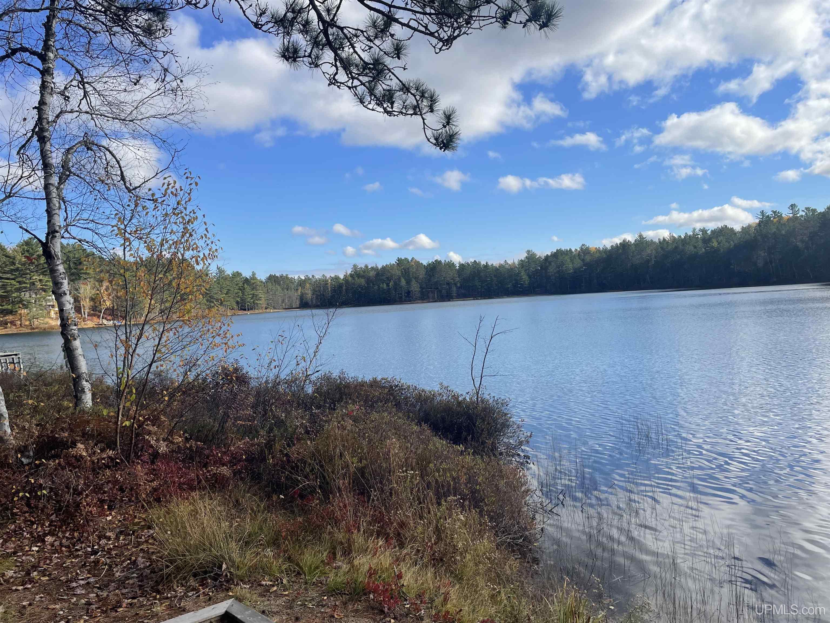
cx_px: 415
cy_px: 312
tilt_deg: +0.3
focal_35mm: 26
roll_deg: +4.5
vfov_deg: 53.1
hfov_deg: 67.3
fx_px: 623
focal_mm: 4.2
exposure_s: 1/3861
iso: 32
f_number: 1.6
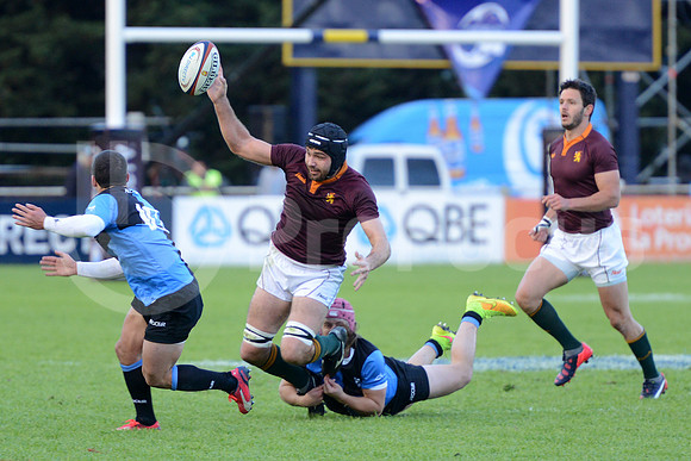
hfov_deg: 7.6
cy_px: 230
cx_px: 346
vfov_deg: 5.1
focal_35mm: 270
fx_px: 5183
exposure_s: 1/500
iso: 1600
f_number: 4
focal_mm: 270
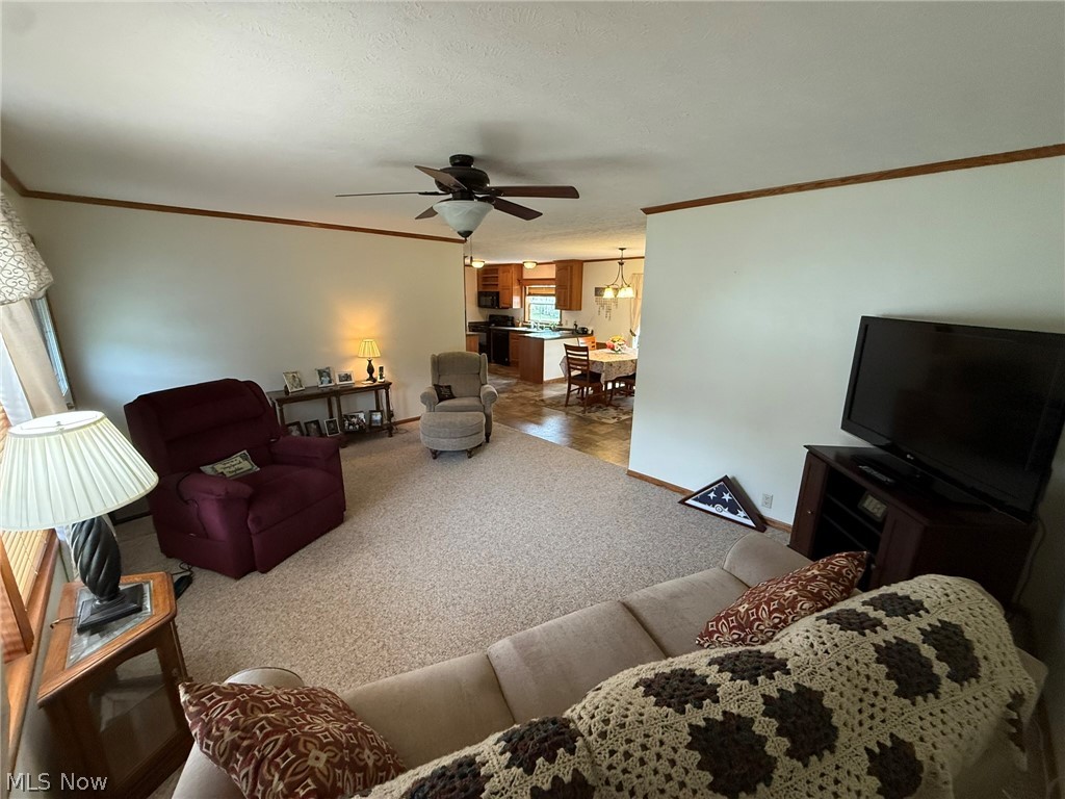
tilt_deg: -12.7
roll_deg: -0.9
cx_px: 532
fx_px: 431
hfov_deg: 102.1
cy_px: 400
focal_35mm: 14
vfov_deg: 85.7
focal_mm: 2.22
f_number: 2.2
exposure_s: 1/120
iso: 500
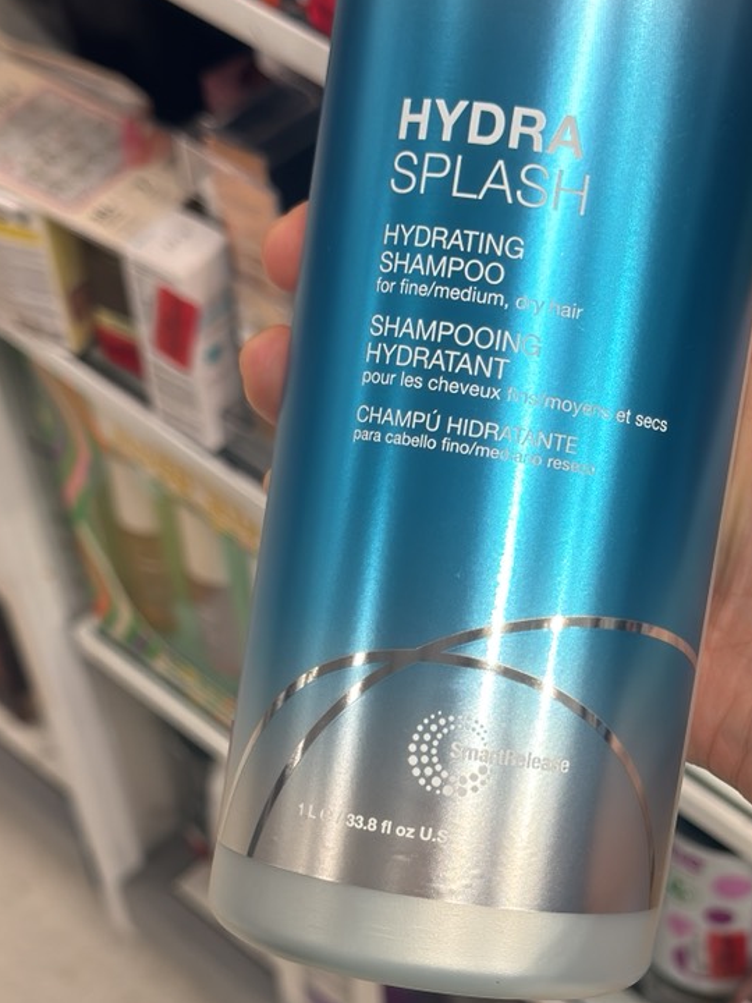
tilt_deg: -51.8
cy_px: 698
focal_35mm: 64
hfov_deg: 22.7
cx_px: 572
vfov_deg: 30.0
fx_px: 1854
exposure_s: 1/135
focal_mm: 6.76
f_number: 1.78
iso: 64
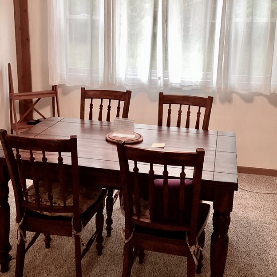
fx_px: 407
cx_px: 128
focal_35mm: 45
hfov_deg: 37.5
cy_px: 114
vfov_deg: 37.4
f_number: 2.4
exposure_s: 1/50
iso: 160
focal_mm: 3.3
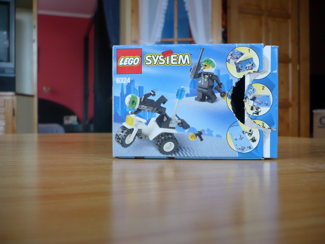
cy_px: 122
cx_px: 162
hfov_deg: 52.6
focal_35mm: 35
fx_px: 329
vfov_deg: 40.7
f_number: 2.8
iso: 100
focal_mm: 5.8
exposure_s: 1/30
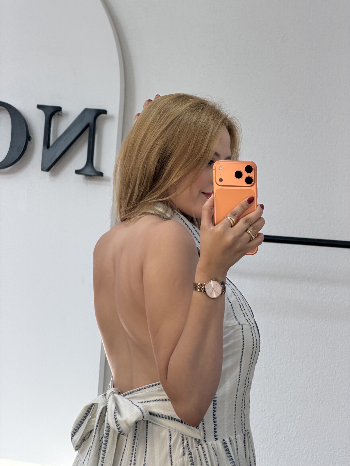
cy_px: 233
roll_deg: -5.4
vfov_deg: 19.6
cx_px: 175
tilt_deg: -12.1
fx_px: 1348
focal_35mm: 100
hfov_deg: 14.8
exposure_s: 1/102
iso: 125
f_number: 2.8
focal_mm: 16.89
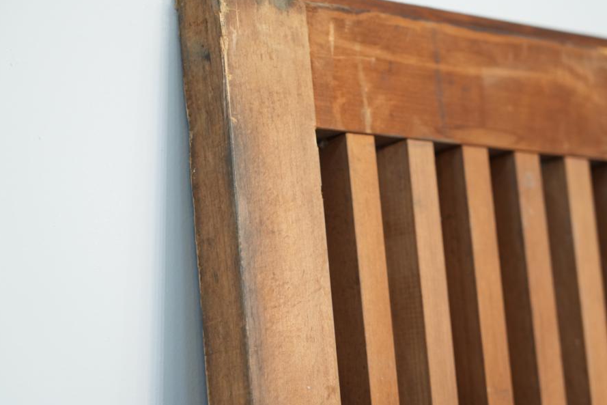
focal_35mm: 128
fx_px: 2158
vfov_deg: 10.7
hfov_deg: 16.0
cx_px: 322
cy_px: 164
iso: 2500
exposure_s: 1/125
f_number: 4
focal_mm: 105
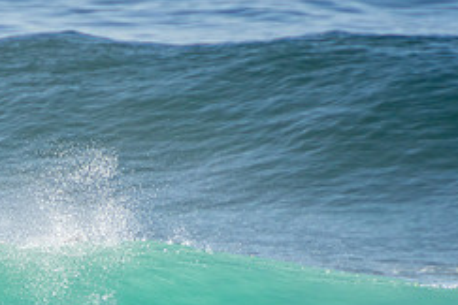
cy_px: 362
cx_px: 23
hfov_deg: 1.4
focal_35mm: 1432
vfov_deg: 1.0
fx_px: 18217
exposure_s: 1/2000
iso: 250
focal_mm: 400
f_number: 5.6
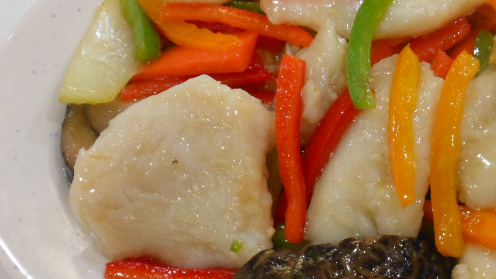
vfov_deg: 16.3
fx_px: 973
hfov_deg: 28.0
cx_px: 400
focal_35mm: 74
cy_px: 131
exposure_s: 1/15
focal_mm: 6
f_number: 3.5
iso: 400
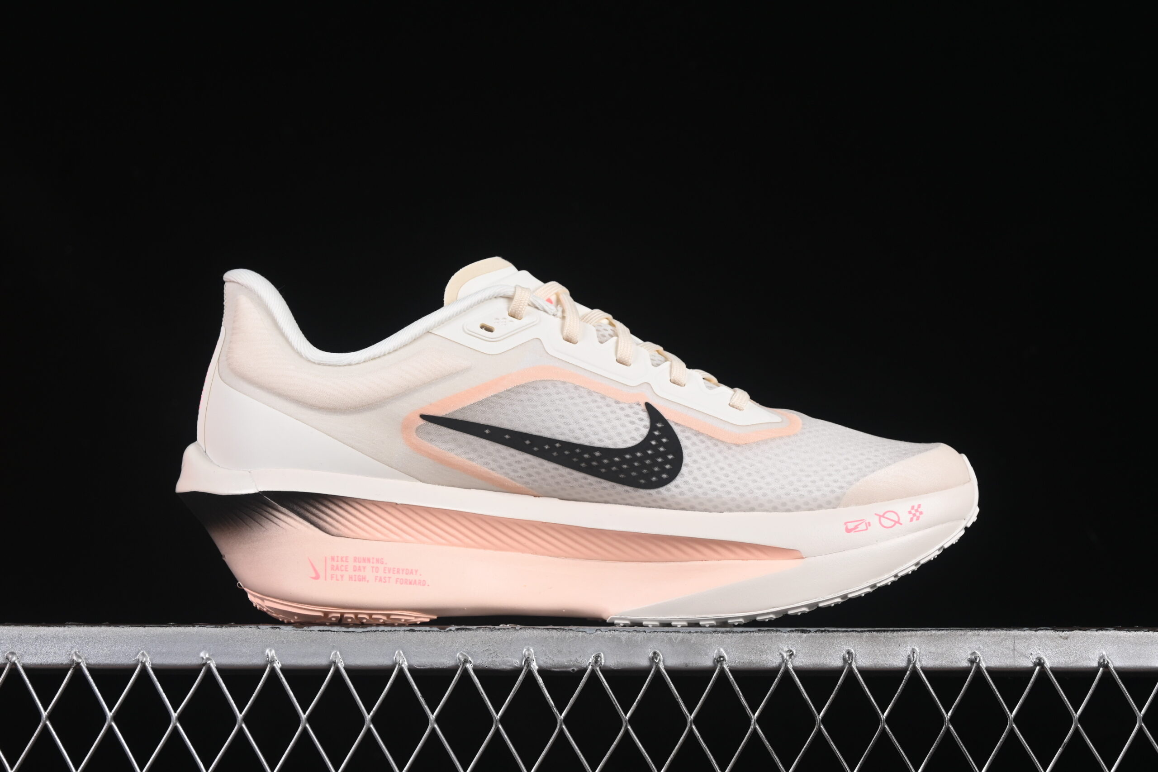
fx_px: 2412
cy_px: 386
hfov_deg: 27.0
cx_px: 579
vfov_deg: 18.2
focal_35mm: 75
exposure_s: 1/80
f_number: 8
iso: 160
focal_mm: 50
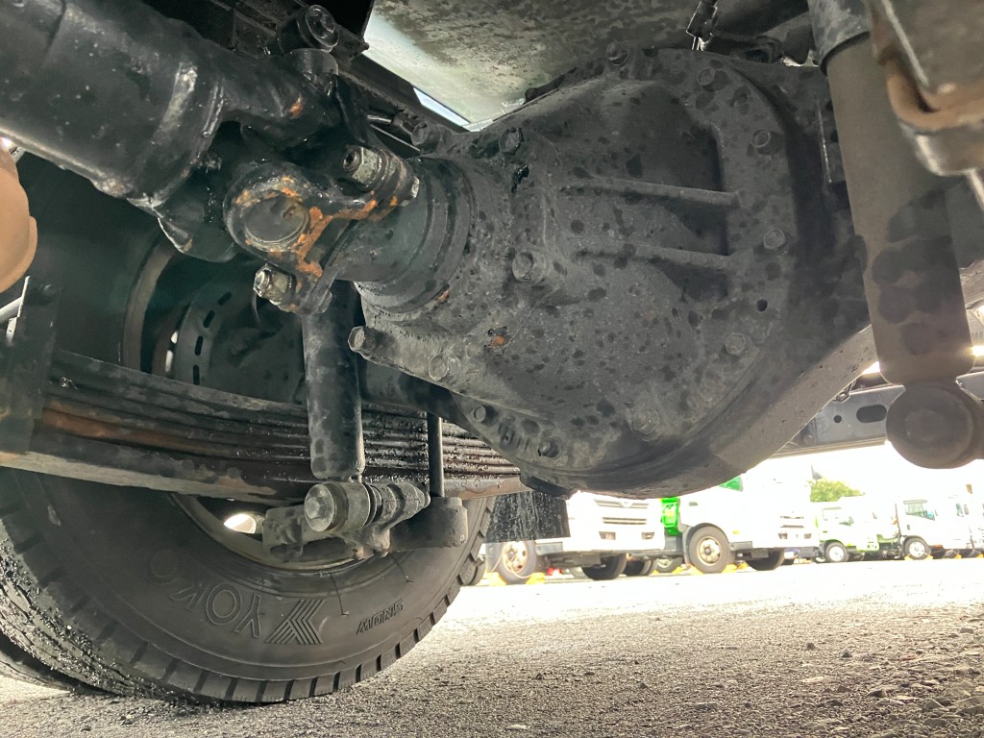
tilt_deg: +13.1
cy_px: 369
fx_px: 796
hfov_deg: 63.4
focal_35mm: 28
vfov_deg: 49.7
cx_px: 492
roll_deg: +3.2
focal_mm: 3.99
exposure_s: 1/55
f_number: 1.8
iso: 320
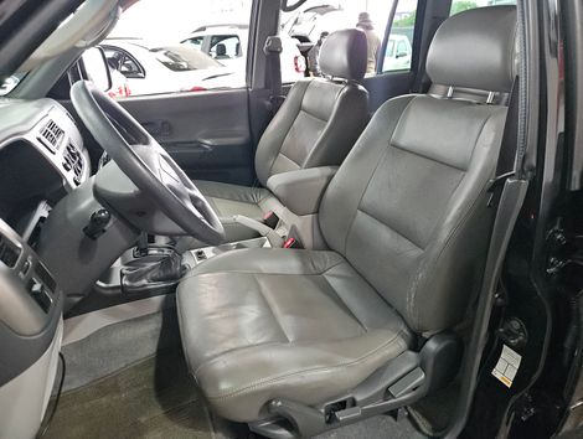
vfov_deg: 59.0
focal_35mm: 23
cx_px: 292
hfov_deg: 73.8
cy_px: 220
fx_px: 388
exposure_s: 1/60
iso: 640
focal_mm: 5.4
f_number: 1.8
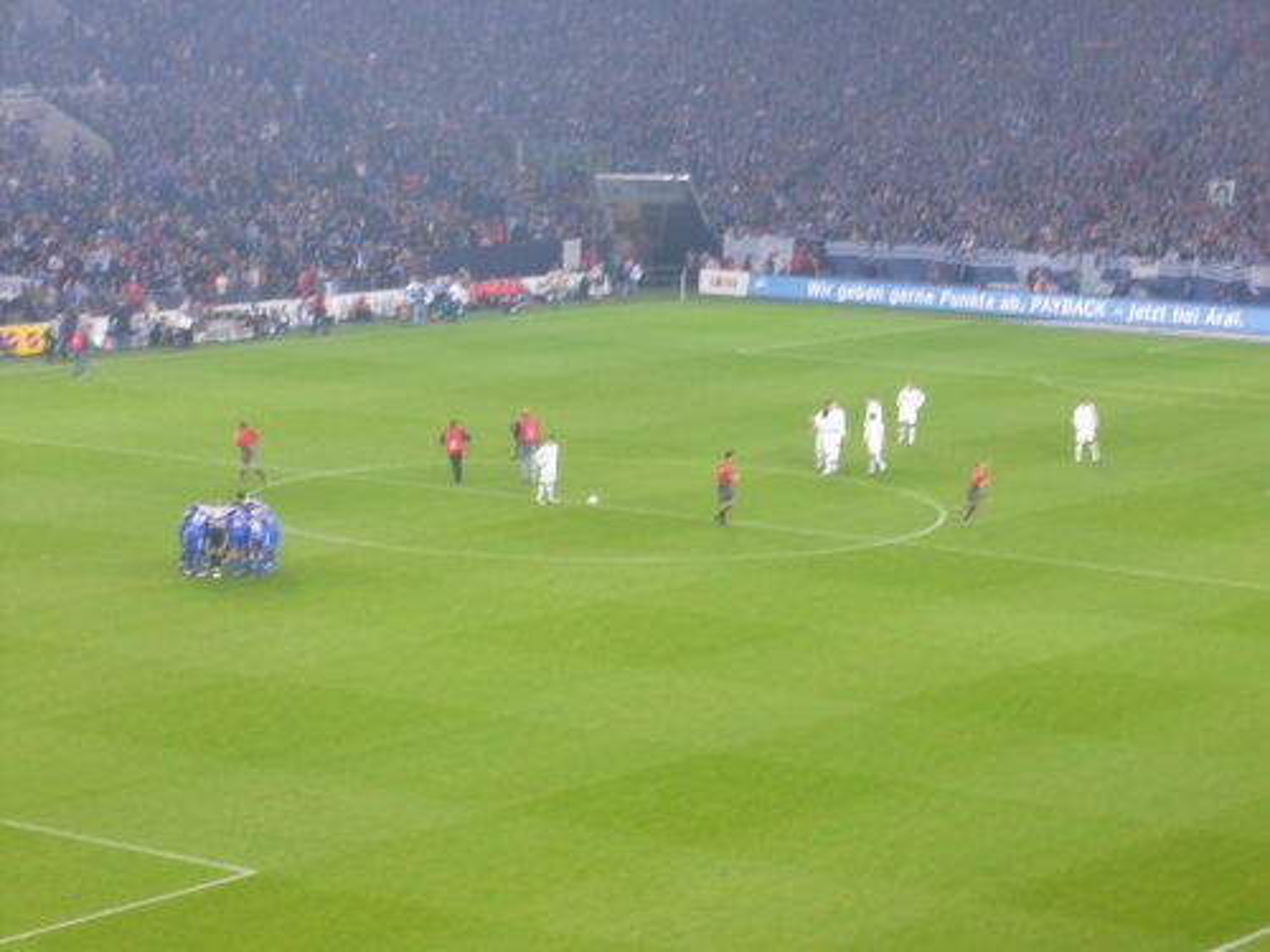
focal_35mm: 105
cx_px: 635
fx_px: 3852
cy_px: 476
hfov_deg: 18.7
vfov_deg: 14.1
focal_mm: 17.4
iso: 125
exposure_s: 1/15
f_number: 5
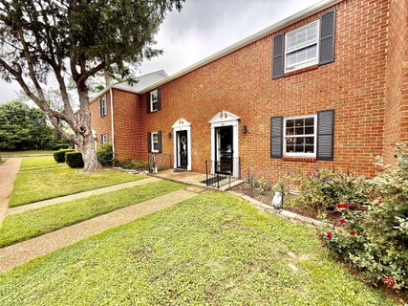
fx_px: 165
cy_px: 153
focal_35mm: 14
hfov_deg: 102.1
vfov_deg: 85.6
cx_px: 204
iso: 50
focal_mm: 2.22
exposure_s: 1/170
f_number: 2.2
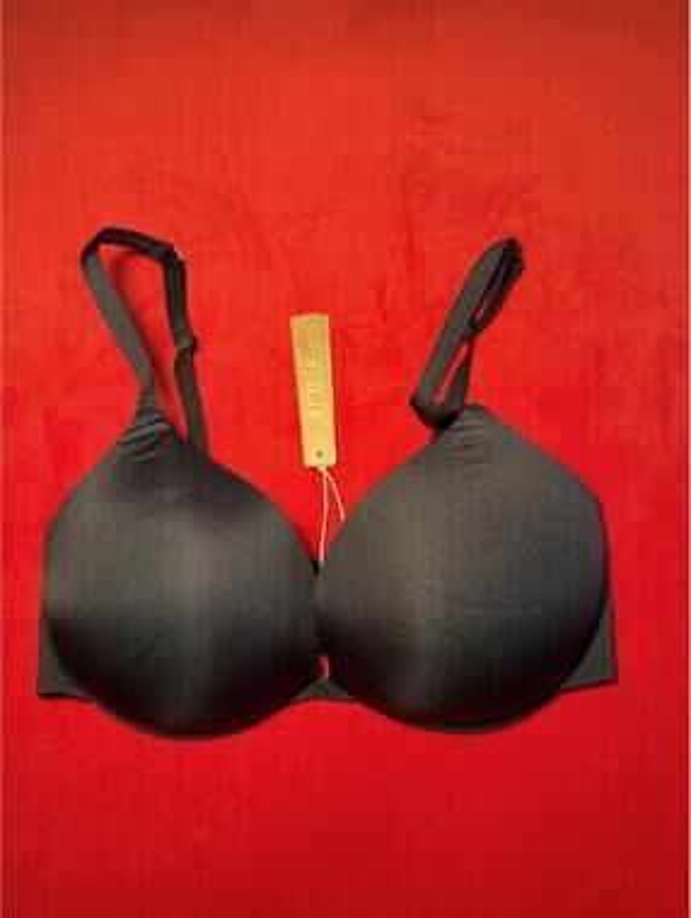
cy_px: 459
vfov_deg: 71.5
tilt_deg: -70.2
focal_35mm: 24
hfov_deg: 56.9
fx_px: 637
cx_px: 346
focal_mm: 6.76
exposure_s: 1/60
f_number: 1.78
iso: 400
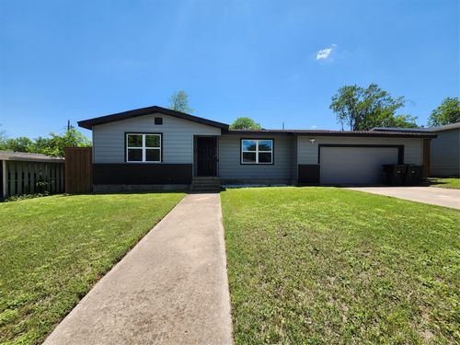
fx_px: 173
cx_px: 230
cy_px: 172
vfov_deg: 89.9
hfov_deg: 106.2
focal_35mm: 13
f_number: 2.2
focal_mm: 1.74
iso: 40
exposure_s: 1/1441
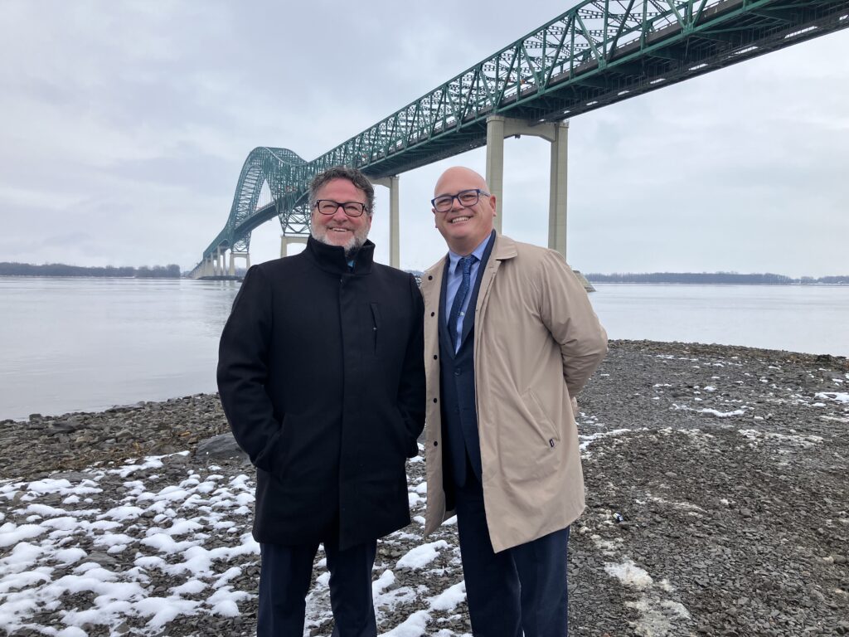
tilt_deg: -2.8
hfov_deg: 63.4
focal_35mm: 28
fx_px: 687
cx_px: 424
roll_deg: -1.3
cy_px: 318
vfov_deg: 49.7
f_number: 1.8
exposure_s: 1/442
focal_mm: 3.99
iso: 32
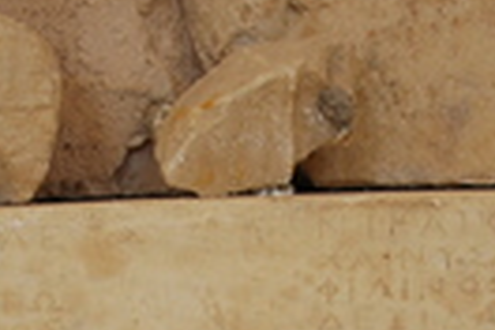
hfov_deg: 22.6
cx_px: 266
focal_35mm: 90
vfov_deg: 14.4
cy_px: 458
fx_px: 1237
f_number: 3.5
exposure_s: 1/25
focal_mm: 18
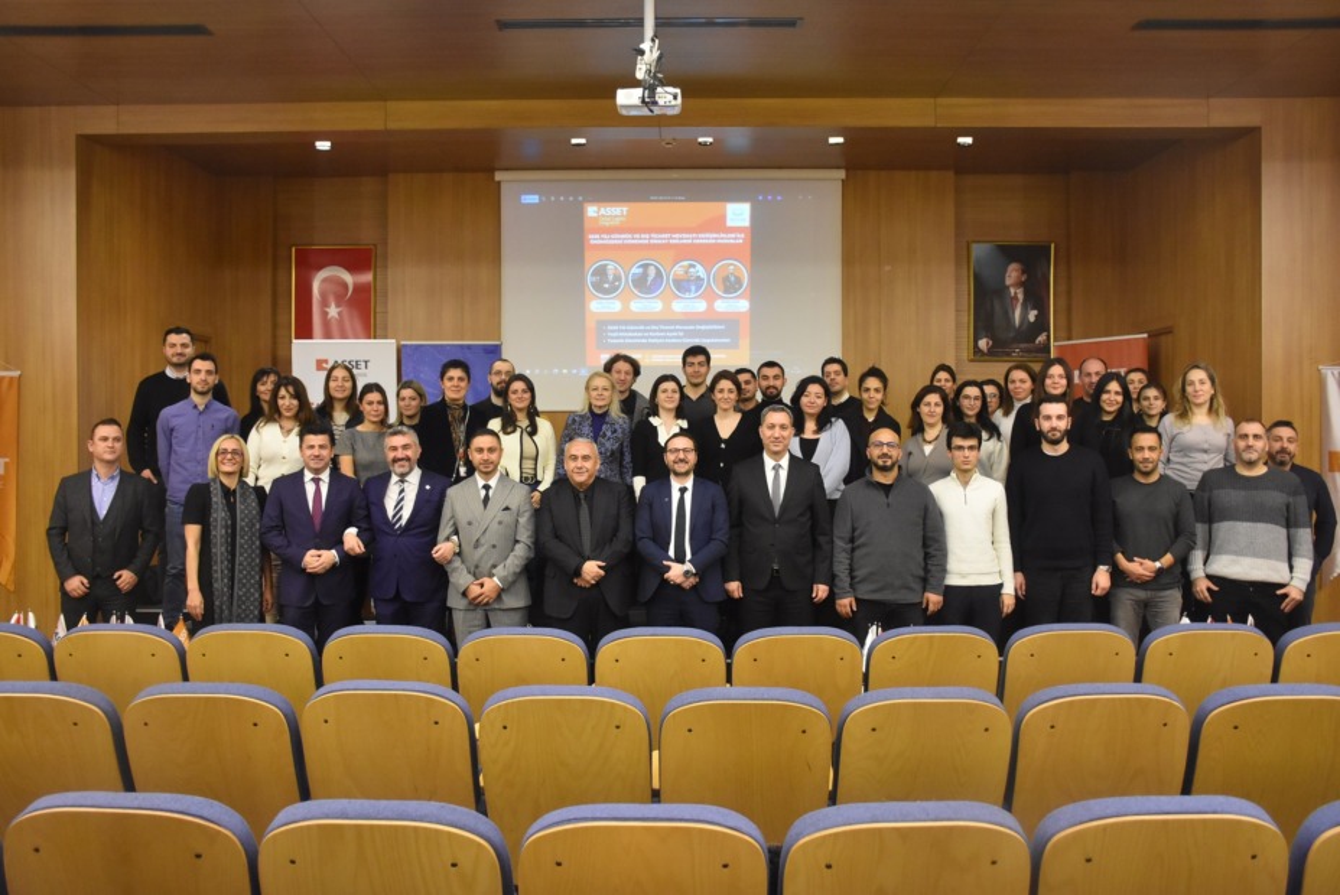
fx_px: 1117
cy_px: 448
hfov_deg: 61.9
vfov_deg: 43.7
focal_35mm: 30
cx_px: 670
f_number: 4
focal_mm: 20
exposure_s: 1/60
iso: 2500
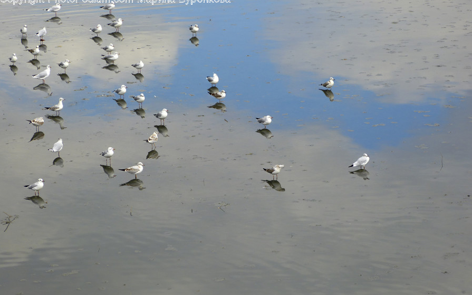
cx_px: 237
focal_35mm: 162
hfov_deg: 12.9
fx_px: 2083
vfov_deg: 8.1
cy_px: 145
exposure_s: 1/400
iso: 100
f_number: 3.7
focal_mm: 27.3
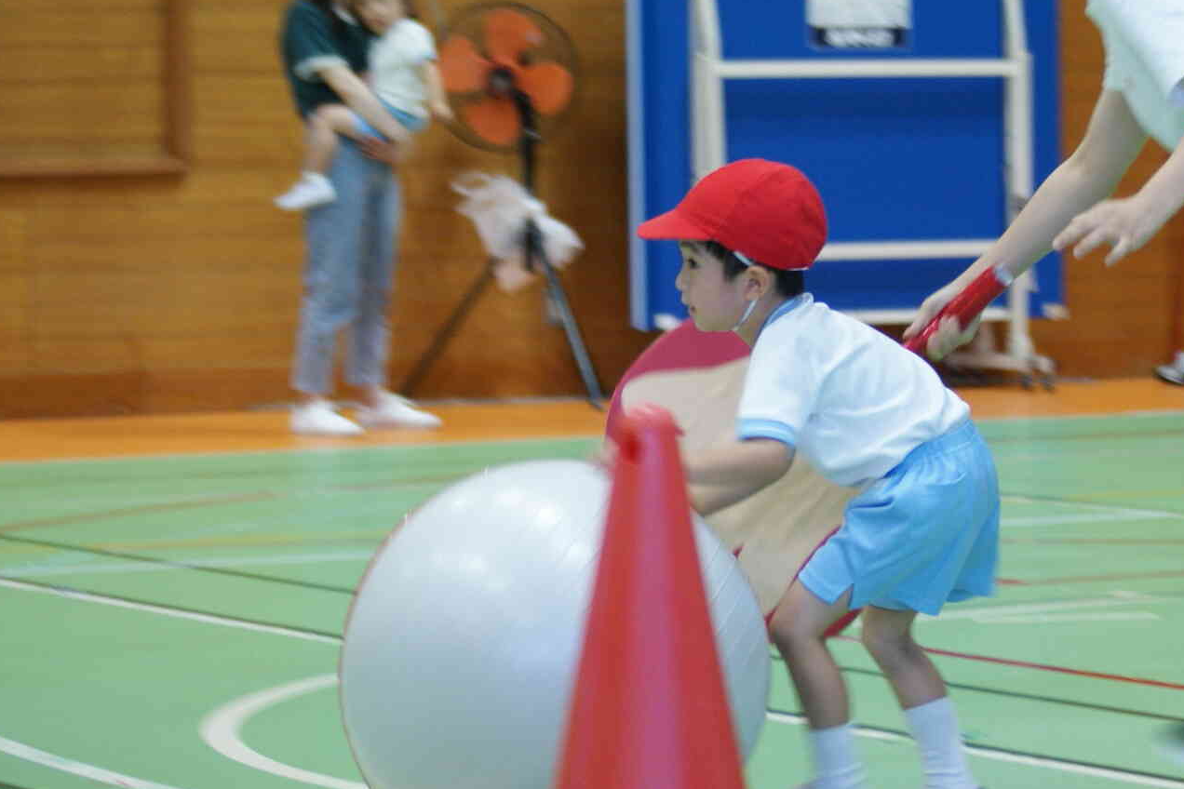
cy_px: 382
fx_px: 5583
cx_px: 734
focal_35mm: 170
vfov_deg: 8.1
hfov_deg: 12.1
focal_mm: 75
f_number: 4.5
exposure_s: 1/80
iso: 400
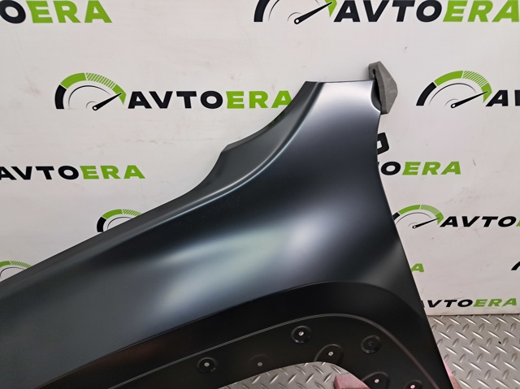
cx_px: 260
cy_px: 194
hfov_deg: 65.4
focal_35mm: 27
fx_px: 405
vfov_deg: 51.3
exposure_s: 1/50
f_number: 1.8
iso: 100
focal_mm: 4
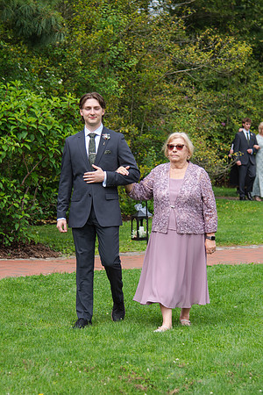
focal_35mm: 121
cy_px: 198
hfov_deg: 11.3
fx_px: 1325
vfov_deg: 16.9
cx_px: 141
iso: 100
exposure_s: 1/320
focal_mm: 75
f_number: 4
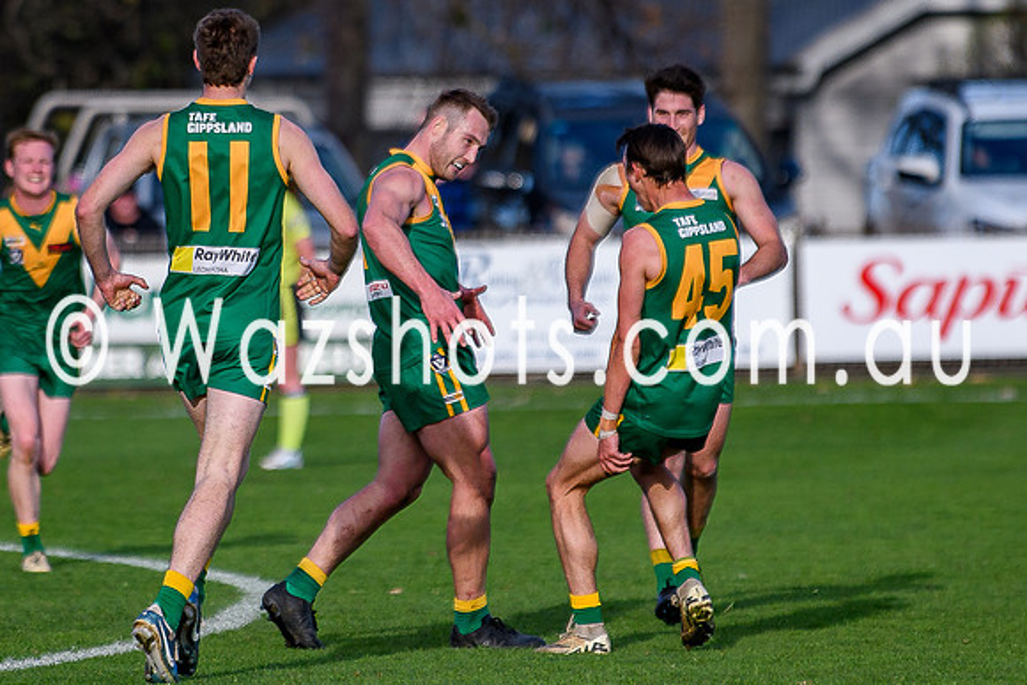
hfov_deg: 2.8
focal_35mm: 724
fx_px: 20659
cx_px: 443
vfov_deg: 1.9
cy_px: 265
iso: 140
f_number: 2.8
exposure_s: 1/1600
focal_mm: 200
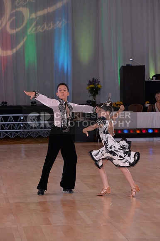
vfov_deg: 15.2
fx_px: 903
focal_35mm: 135
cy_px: 120
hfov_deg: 10.1
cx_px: 80
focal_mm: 135
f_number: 6.3
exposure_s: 1/250
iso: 2000
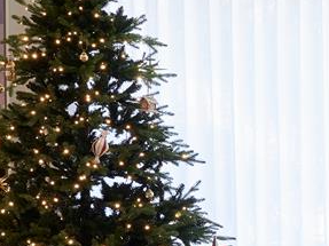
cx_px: 808
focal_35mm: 134
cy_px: 201
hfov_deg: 11.8
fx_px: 1273
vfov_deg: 11.0
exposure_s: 1.3
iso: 100
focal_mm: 20
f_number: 10
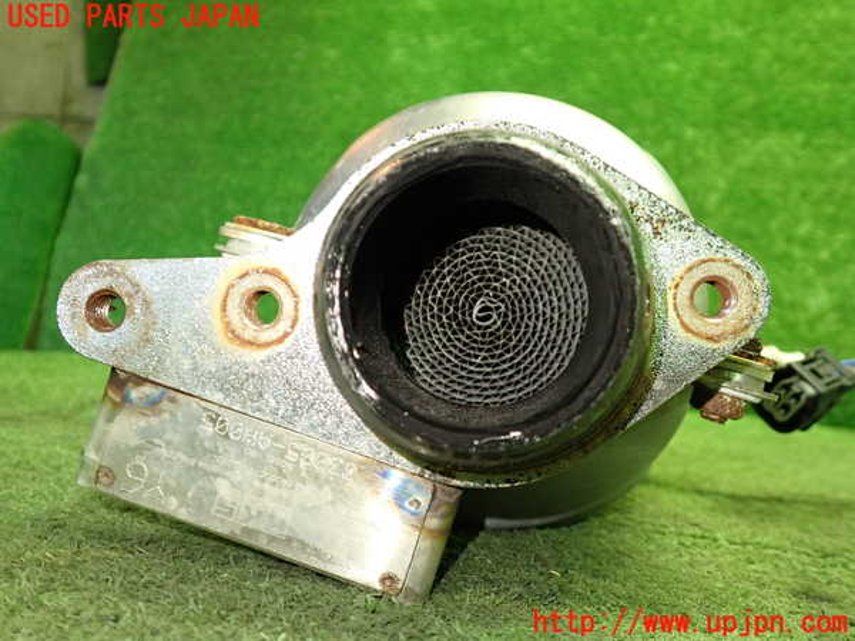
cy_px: 320
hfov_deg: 60.0
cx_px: 428
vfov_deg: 46.8
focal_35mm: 30
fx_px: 741
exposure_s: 1/30
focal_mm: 5.4
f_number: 2.3
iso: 320
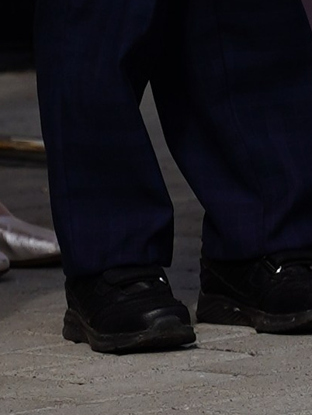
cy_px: -839
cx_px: -225
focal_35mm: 724
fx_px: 8690
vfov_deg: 2.7
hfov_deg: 2.1
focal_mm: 70
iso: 125
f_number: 3.2
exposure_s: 1/2000
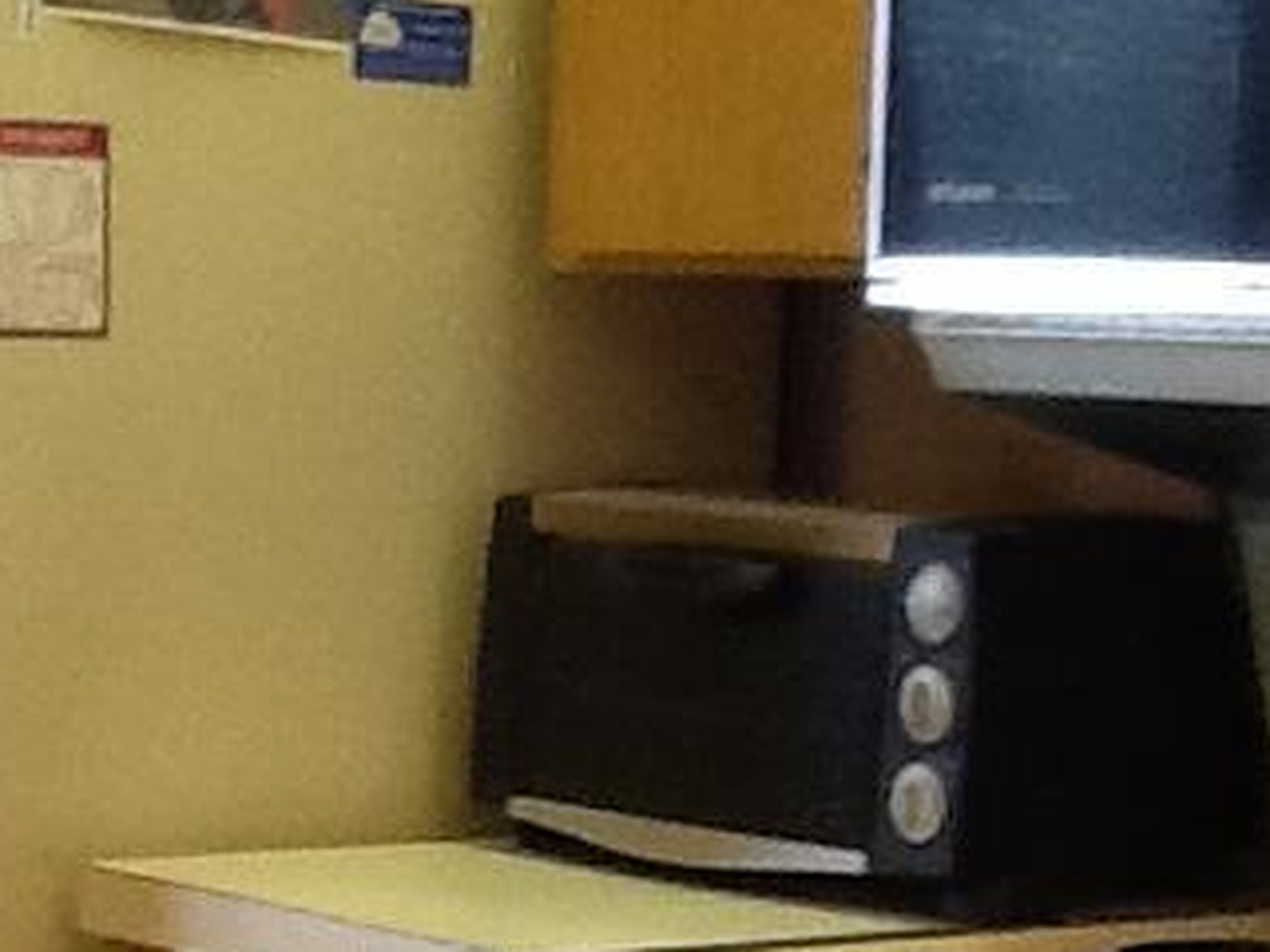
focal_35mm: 132
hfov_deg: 14.9
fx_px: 4843
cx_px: 524
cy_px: 908
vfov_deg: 11.1
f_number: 2.4
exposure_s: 1/33
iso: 125
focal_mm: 2.03
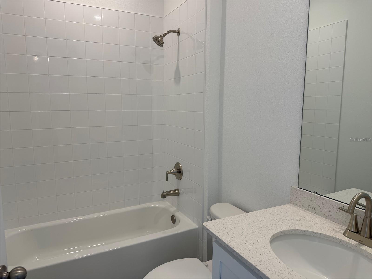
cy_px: 140
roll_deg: -0.1
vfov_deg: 56.8
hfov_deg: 71.6
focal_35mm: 24
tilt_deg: -8.2
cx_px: 186
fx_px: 258
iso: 80
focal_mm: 6.76
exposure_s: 1/120
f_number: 1.78
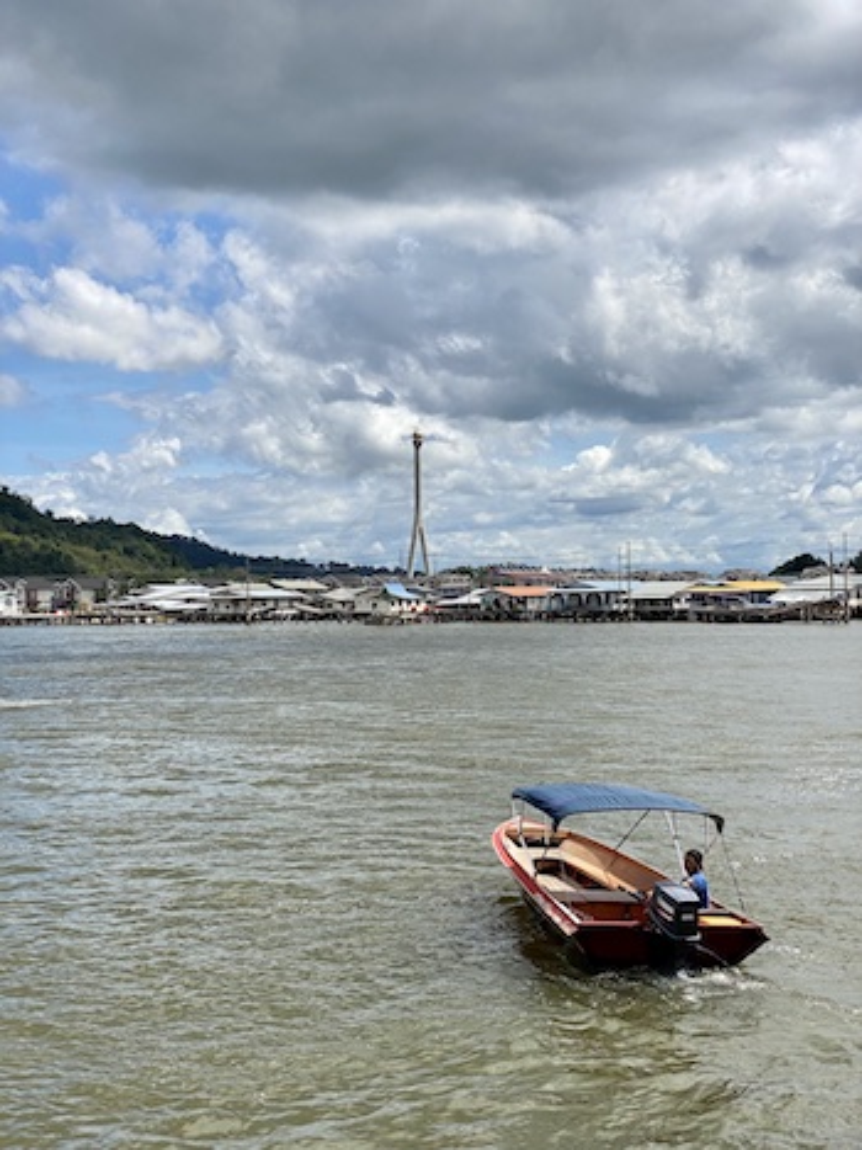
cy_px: 575
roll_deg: -0.1
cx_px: 431
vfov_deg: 36.8
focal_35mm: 52
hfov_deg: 28.0
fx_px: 1727
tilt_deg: +1.3
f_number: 2
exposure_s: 1/2994
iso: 20
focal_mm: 6
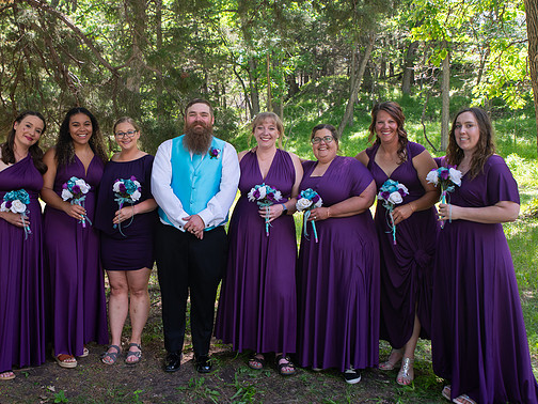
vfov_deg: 40.7
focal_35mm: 35
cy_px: 182
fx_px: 544
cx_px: 222
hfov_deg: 52.4
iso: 250
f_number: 5
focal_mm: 29
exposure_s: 1/125
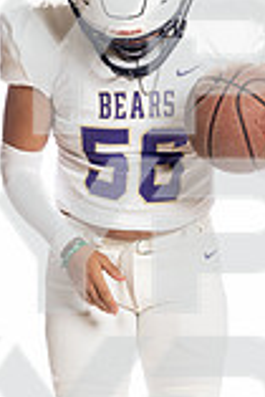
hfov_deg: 9.4
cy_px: 238
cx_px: 124
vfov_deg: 14.0
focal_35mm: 146
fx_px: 1608
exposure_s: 1/250
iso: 800
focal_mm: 51
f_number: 8
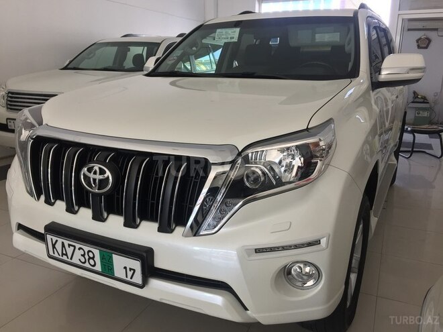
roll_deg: -0.6
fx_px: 371
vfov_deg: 48.2
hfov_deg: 61.7
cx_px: 222
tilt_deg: -15.3
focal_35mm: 29
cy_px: 166
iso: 50
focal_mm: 4.15
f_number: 2.2
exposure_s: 1/100
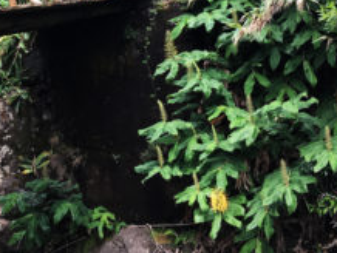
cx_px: 90
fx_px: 789
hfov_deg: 23.9
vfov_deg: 17.3
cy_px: -60
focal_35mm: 81
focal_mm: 4.15
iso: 40
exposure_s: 1/100
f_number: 2.2
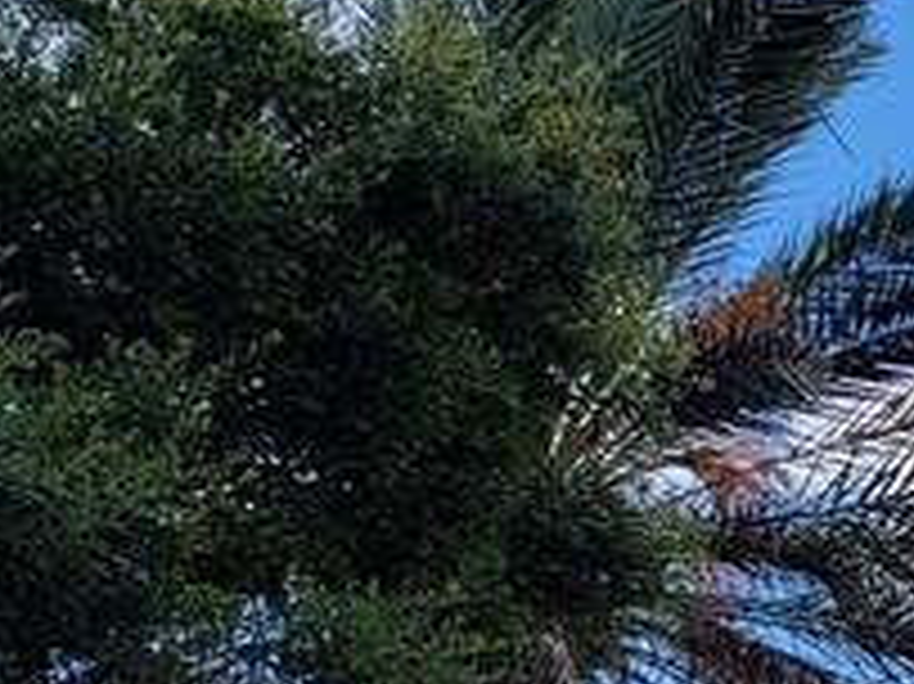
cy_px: 1156
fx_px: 3193
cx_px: 2157
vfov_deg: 11.5
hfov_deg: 12.8
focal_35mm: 121
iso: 16
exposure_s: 1/451
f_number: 1.8
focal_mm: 6.7
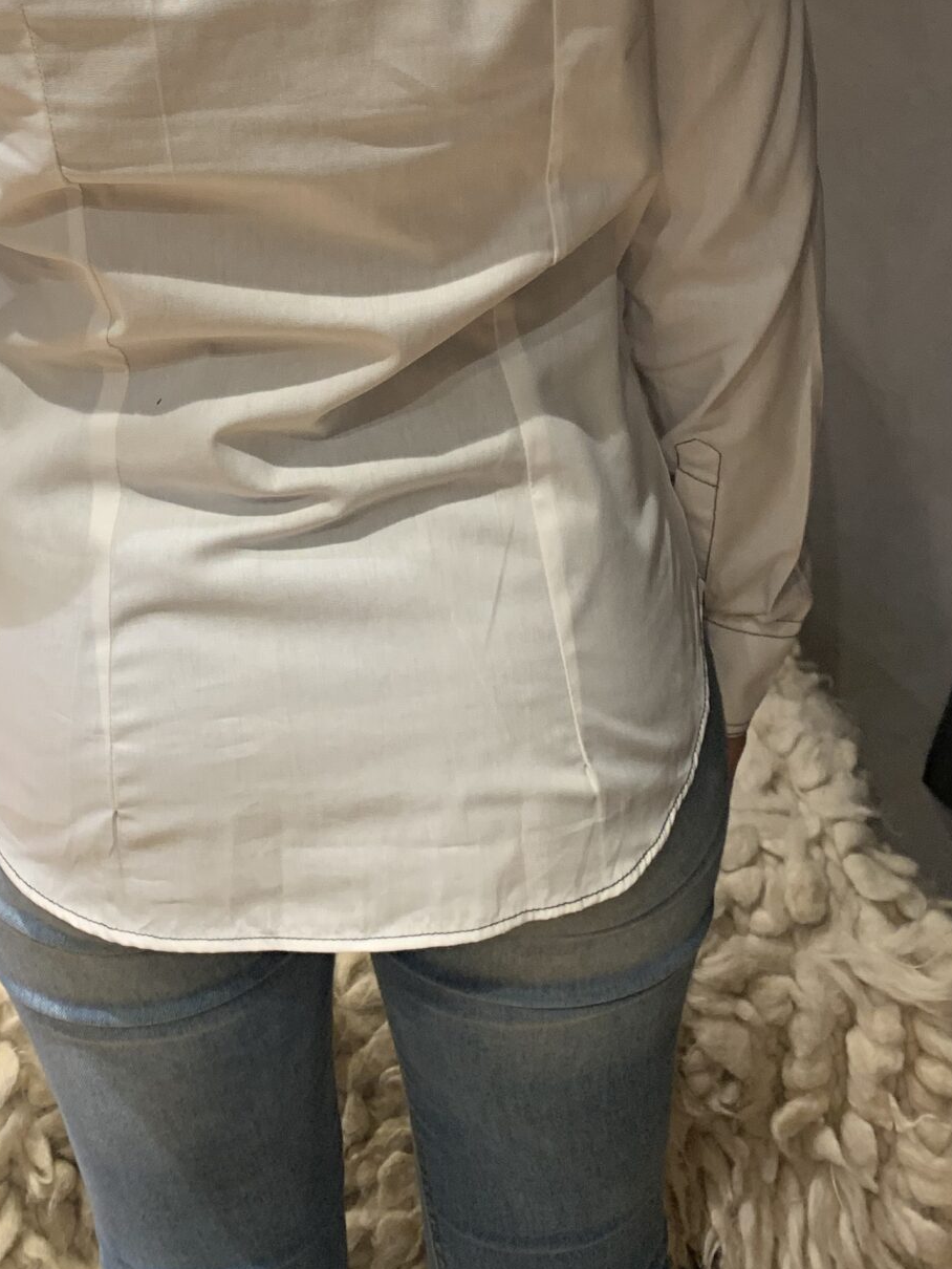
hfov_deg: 26.2
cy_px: 15
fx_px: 2016
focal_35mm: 55
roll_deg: +6.6
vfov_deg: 32.3
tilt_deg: -18.4
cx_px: 230
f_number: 1.8
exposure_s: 1/60
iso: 80
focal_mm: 4.25
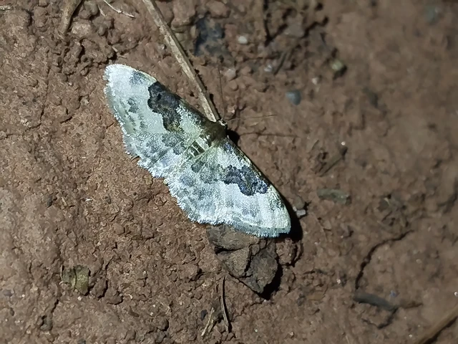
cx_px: 229
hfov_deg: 20.0
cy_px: 172
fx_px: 1297
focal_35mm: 98
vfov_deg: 15.1
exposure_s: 1/50
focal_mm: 5.31
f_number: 1.7
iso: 125
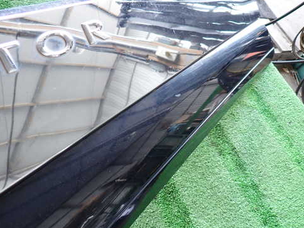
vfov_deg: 45.4
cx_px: 144
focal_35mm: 31
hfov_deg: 58.3
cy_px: 107
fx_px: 272
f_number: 2
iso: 200
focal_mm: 4.5
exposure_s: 1/60
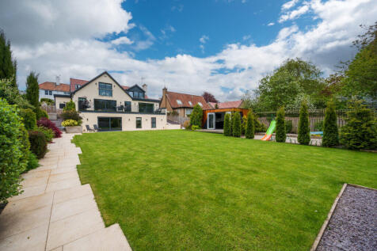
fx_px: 147
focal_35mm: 14
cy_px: 126
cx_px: 188
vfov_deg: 81.2
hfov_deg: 104.3
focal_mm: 14
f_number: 7.1
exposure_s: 1/800
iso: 400
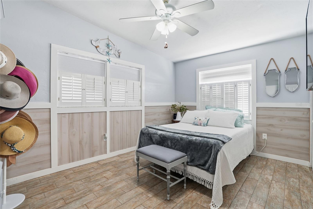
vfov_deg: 73.7
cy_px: 104
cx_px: 156
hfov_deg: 96.7
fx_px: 139
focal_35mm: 16
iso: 400
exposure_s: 1/40
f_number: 9
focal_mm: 16
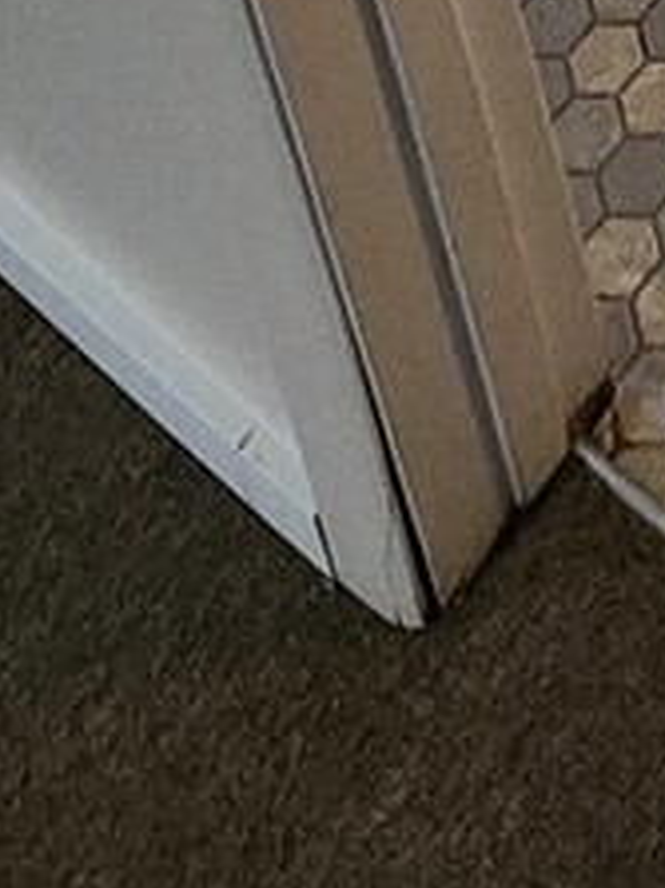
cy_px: -1557
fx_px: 2154
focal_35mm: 84
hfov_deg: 15.1
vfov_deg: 12.8
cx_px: 1215
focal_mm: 2.2
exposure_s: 1/40
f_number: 2.2
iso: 400
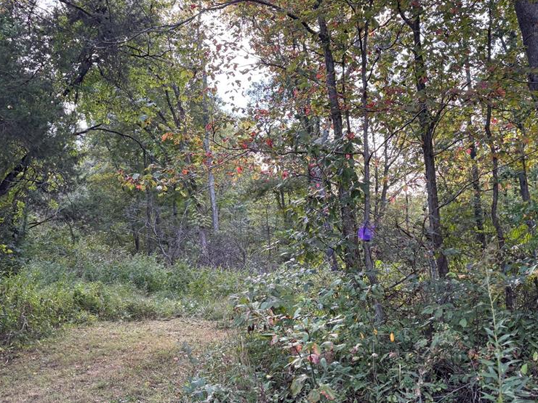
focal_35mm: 36
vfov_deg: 39.7
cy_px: 203
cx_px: 261
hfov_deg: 51.3
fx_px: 560
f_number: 1.6
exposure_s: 1/121
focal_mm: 5.96
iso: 80
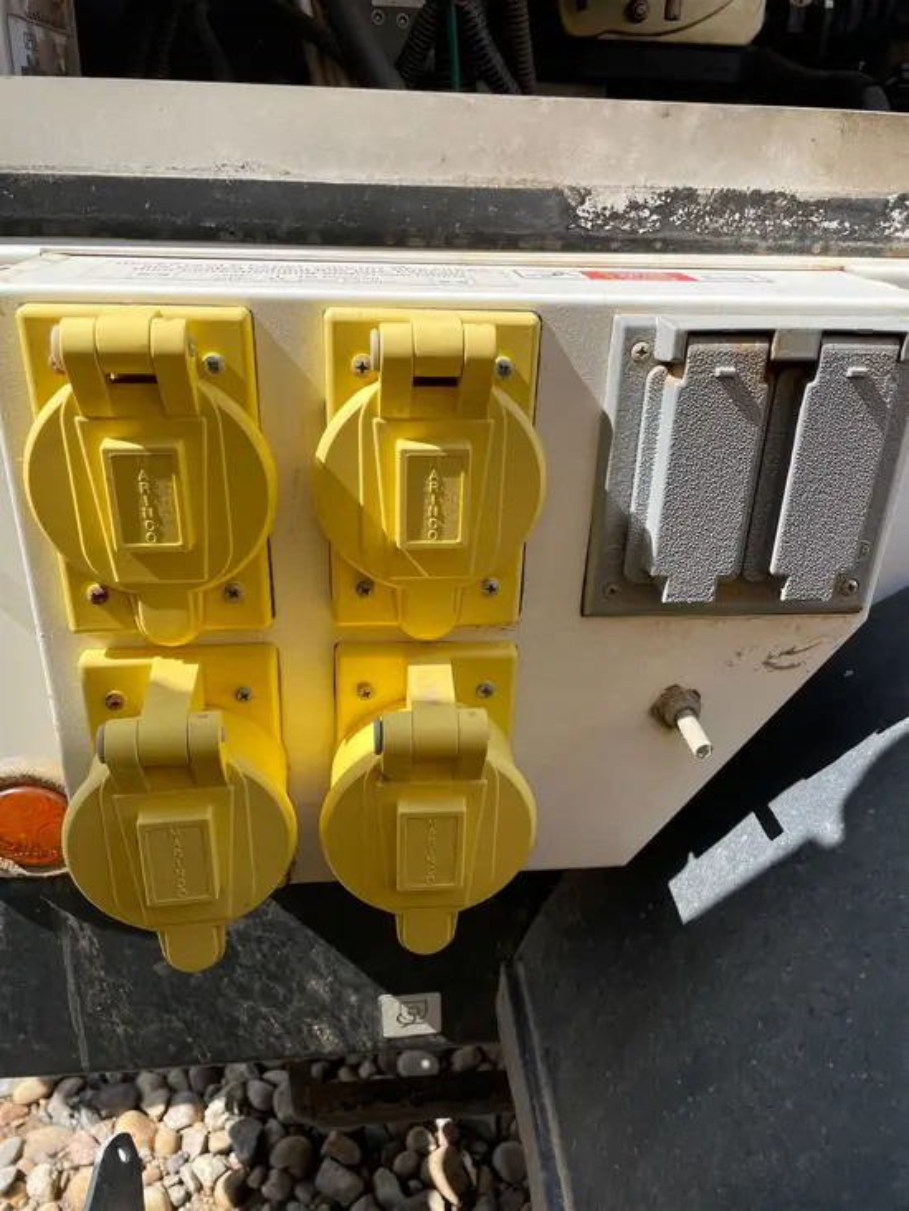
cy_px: 606
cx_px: 454
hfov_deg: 53.1
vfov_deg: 67.3
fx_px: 910
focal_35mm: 26
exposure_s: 1/2212
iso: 50
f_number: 1.6
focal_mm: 4.2
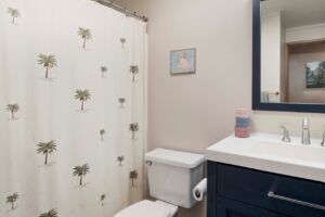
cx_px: 199
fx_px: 181
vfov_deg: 61.7
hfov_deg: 82.7
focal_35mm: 20
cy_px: 93
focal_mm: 10
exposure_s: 1/4
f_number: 8
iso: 400
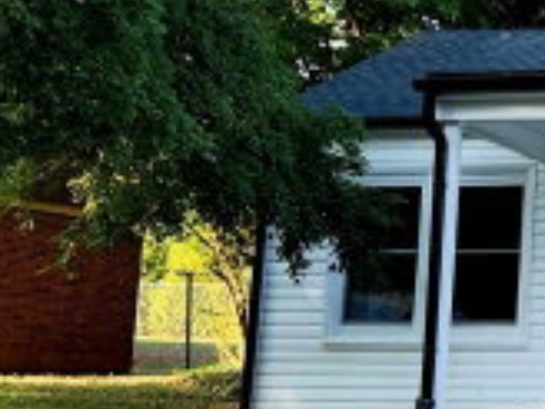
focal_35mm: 75
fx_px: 1181
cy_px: 155
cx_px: 834
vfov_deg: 19.6
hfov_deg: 21.5
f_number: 1.78
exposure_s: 1/992
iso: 100
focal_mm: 6.76
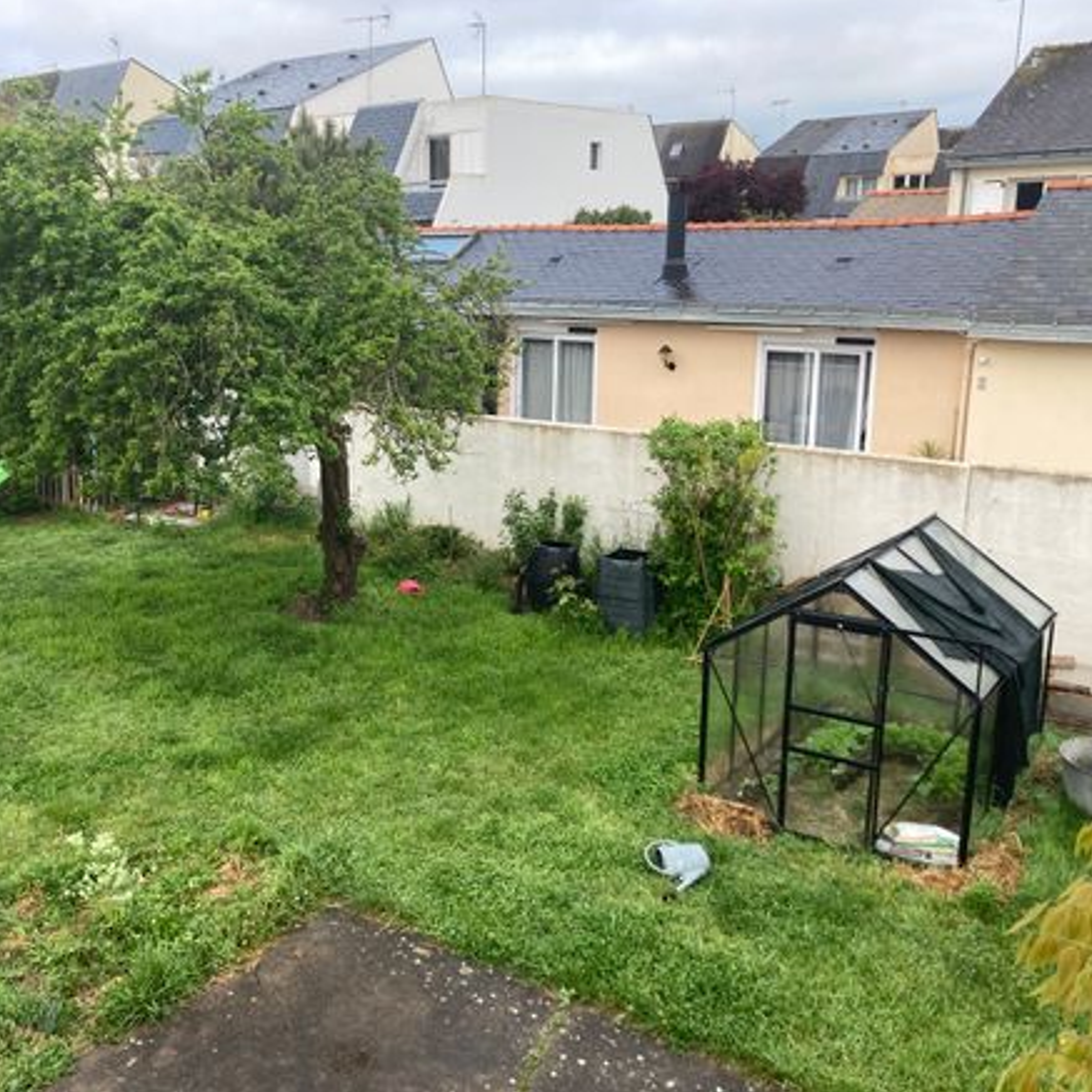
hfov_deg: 48.0
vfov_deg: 48.4
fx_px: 1213
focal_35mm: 34
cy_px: 537
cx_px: 407
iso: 20
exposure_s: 1/173
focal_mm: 3.99
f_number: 1.8
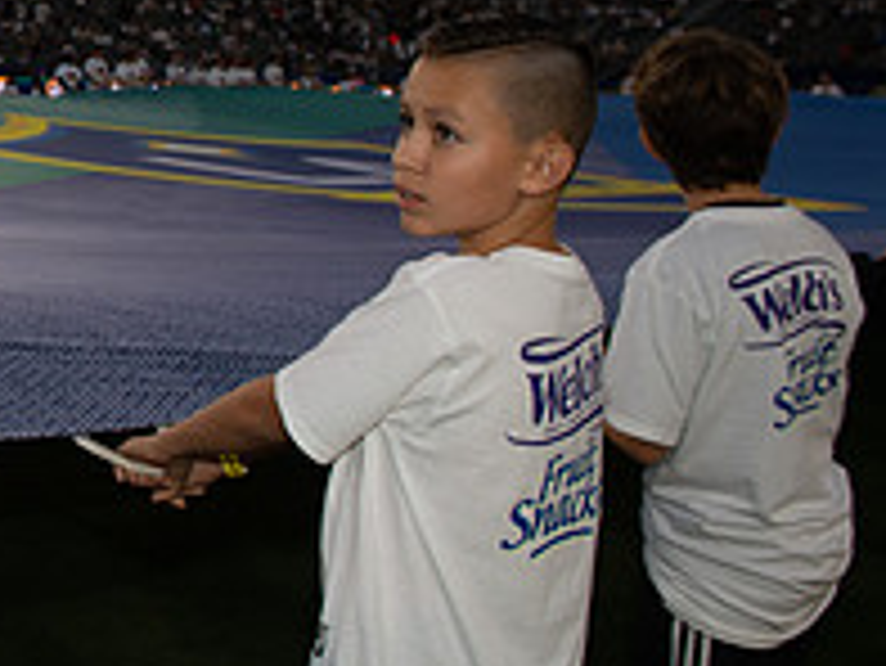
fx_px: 1742
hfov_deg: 23.7
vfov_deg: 21.2
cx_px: -382
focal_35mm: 68
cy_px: 88
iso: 400
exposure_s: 1/200
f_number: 7.1
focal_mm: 24
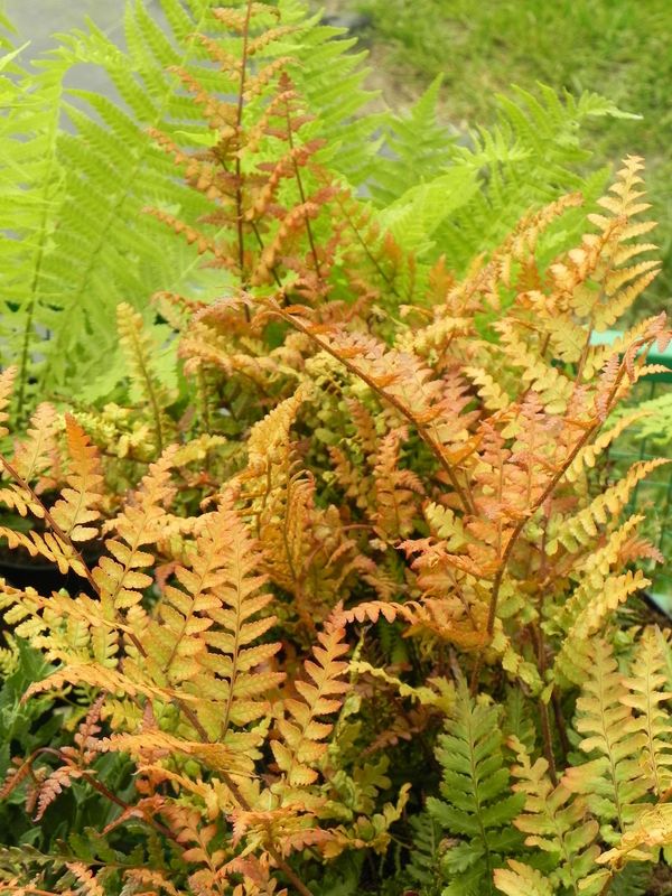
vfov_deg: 23.0
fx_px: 2200
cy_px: 448
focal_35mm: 85
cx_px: 336
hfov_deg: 17.4
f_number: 4.5
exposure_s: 1/400
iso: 160
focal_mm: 15.1
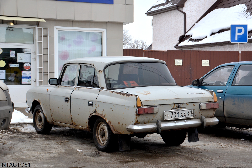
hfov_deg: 30.5
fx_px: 462
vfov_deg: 20.6
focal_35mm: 66
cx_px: 126
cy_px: 84
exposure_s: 1/250
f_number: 8
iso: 200
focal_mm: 44
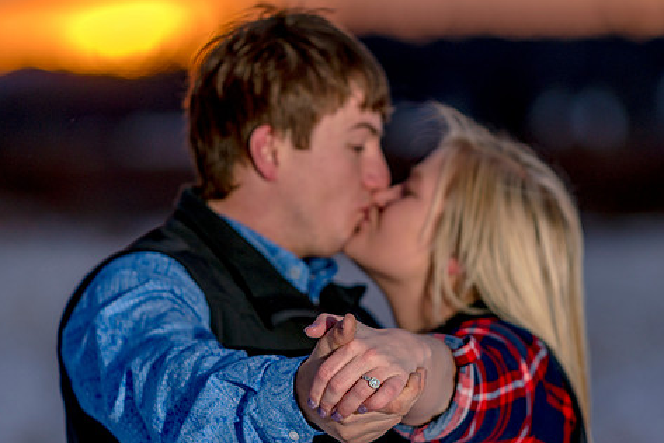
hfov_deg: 8.4
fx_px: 4521
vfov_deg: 5.6
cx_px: 334
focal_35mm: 245
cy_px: 235
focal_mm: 200
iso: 250
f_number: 3.5
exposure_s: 1/250
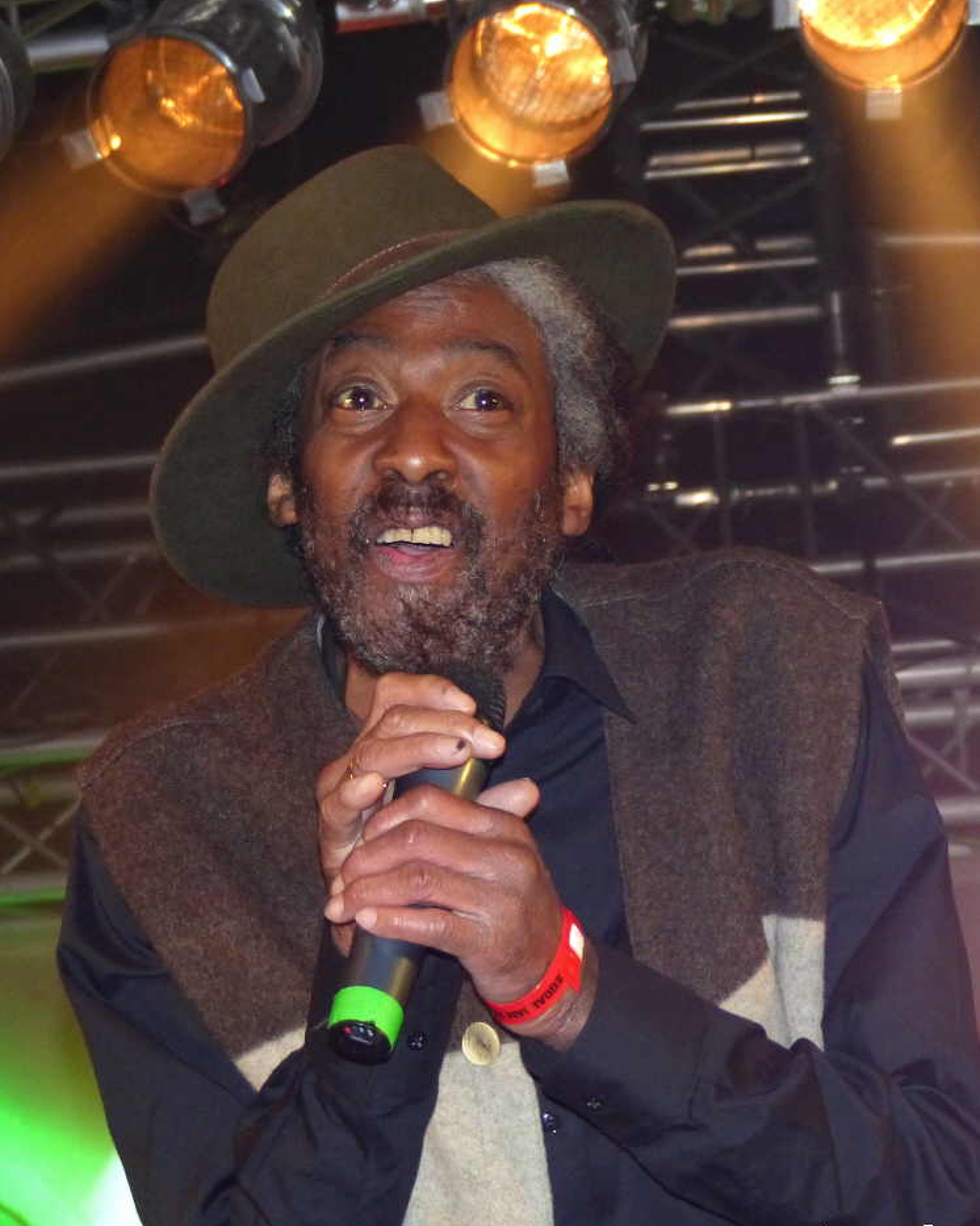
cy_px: 616
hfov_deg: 13.5
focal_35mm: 114
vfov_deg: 16.9
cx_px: 491
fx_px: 4134
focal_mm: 19.6
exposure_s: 1/160
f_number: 2.8
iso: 400
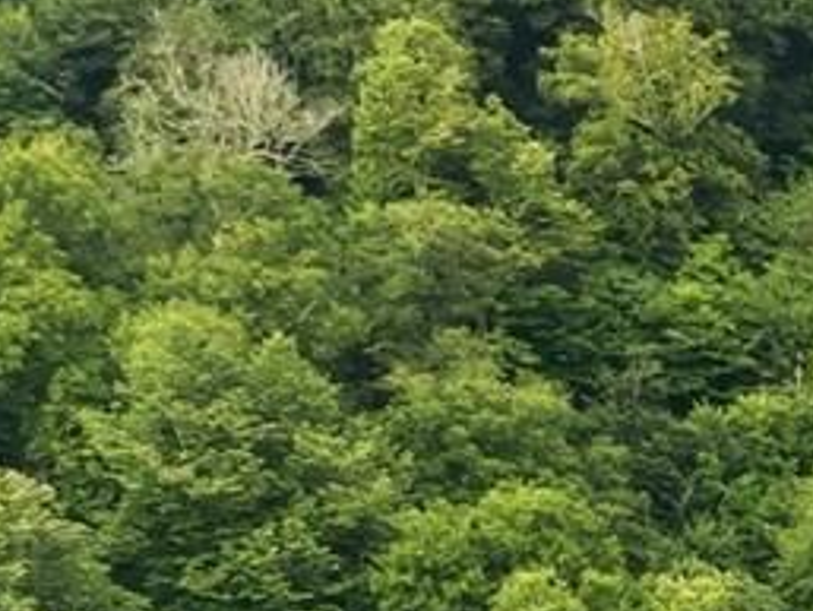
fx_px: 4488
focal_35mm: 191
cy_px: 1668
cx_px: 2717
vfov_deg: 7.1
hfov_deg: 8.2
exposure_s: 1/1000
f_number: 1.8
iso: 240
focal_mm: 8.7
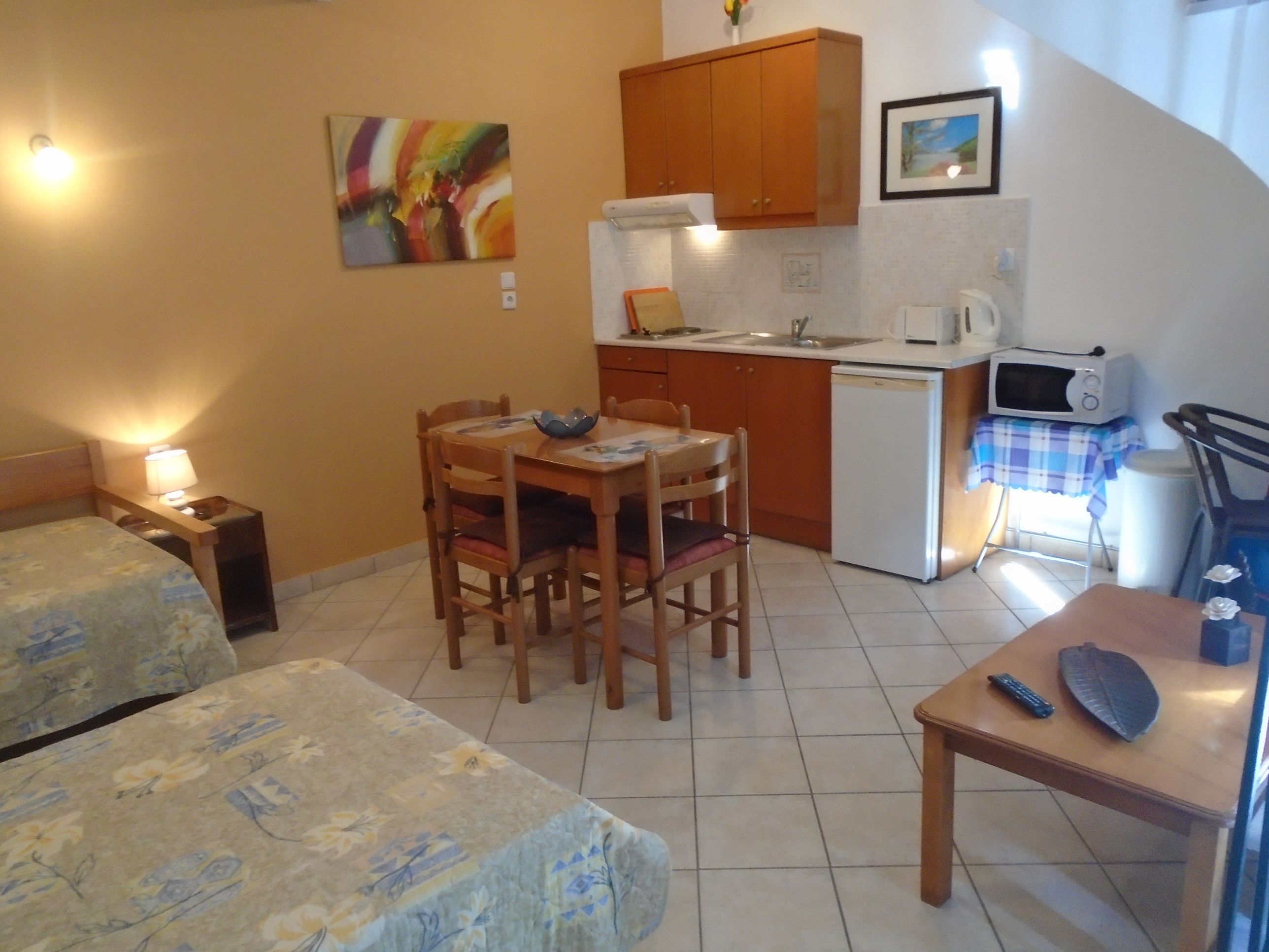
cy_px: 476
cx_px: 634
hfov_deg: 67.3
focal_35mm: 26
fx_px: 953
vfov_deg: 53.1
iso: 400
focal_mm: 4.6
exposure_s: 1/30
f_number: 3.2
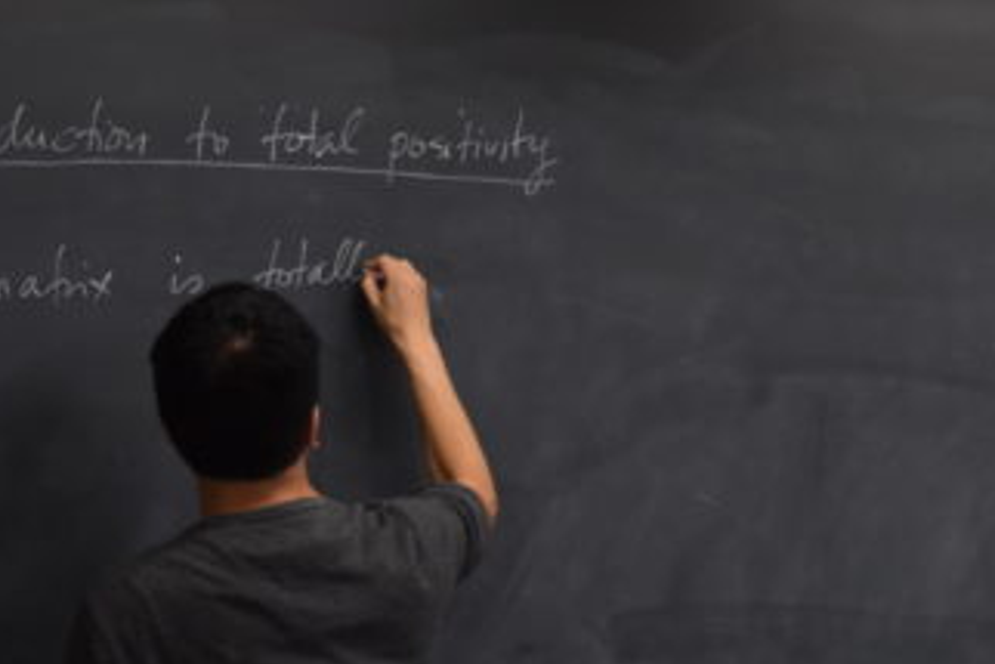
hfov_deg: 24.6
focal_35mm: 82
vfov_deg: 16.5
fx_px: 2273
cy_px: 565
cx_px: 655
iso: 560
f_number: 4
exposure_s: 1/60
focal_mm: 23
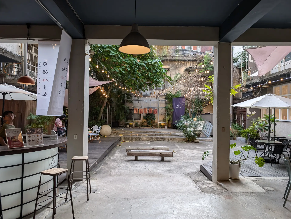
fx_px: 202
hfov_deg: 71.5
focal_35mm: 24
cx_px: 146
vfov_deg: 56.9
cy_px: 110
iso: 20
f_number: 1.68
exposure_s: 1/60
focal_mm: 6.9
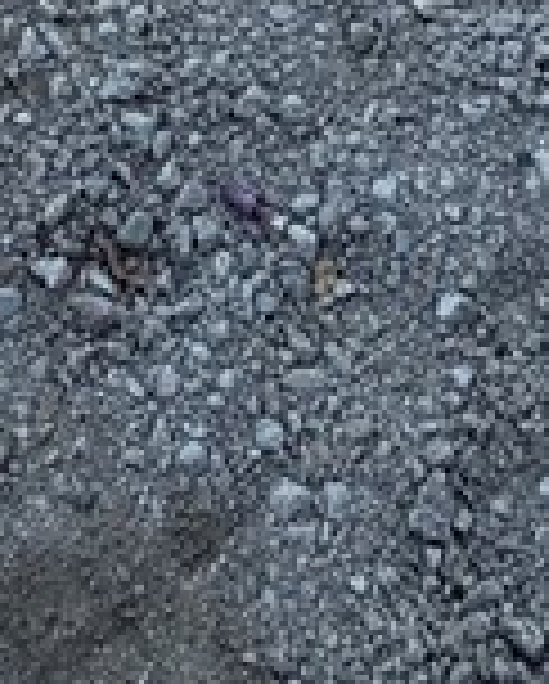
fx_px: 1865
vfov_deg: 14.0
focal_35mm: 92
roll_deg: +0.5
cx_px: 256
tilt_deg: -23.1
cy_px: -986
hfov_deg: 16.7
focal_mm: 2.22
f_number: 2.2
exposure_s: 1/502
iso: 50
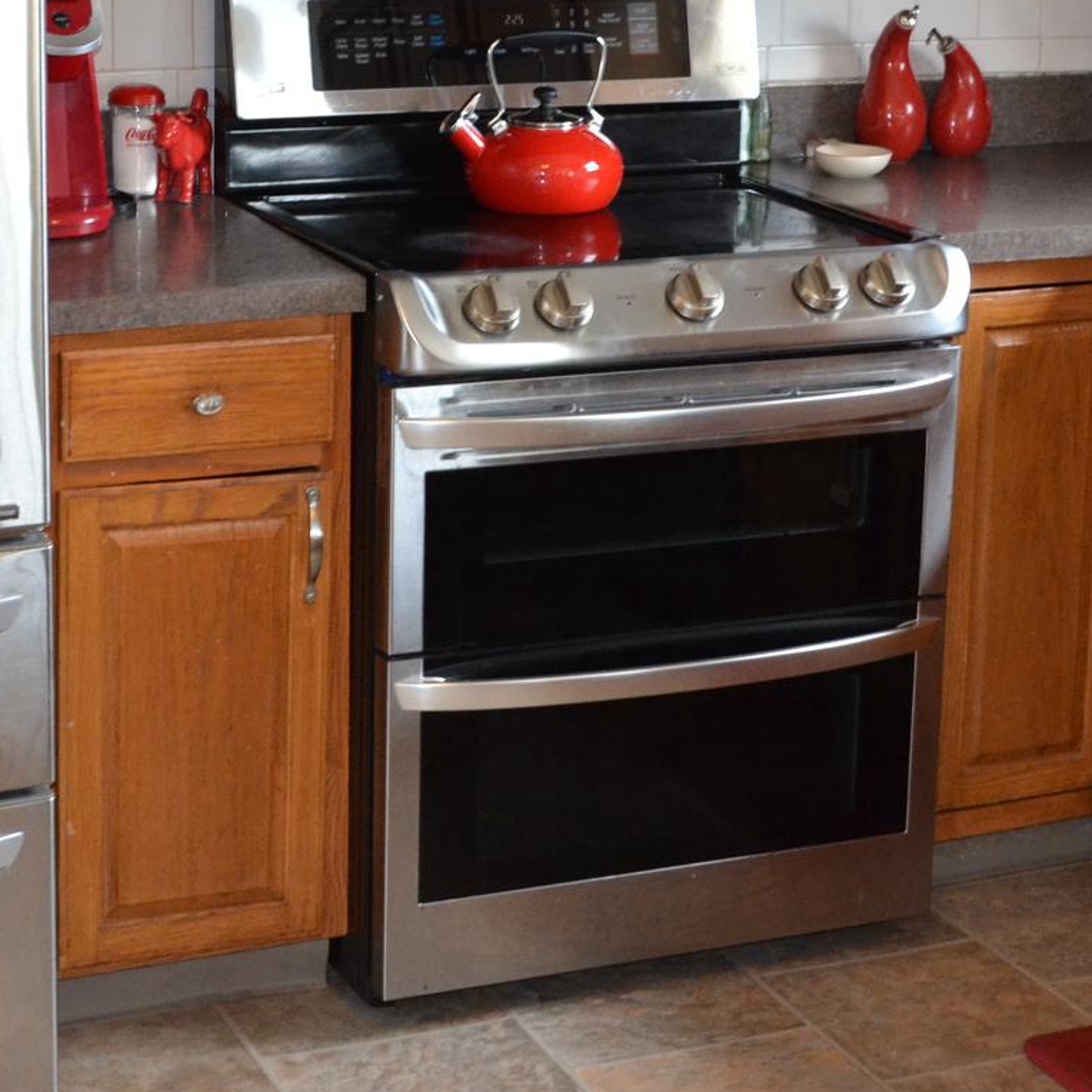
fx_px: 2927
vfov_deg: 21.0
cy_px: 279
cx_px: 532
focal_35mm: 82
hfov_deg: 21.1
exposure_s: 1/60
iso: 1400
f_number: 4
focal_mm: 24
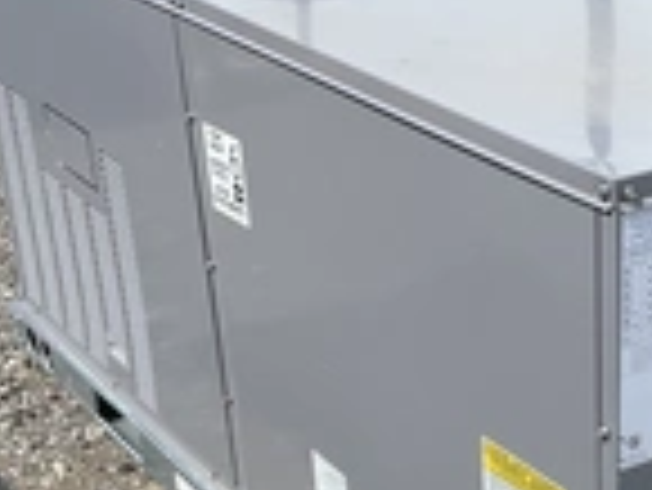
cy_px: 400
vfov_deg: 18.3
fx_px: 1508
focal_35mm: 80
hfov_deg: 23.3
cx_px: 665
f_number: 1.8
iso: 25
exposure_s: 1/1412
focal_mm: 3
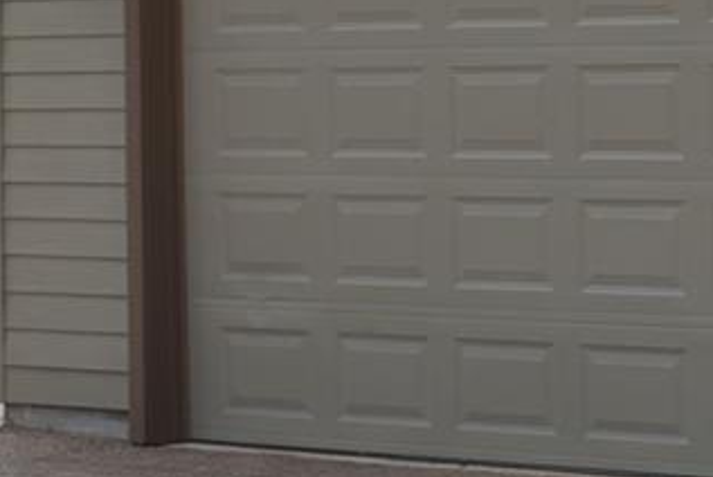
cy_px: -62
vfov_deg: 6.4
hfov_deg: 9.2
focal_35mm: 213
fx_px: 4222
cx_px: 1291
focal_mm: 22
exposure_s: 1/200
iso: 100
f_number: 10
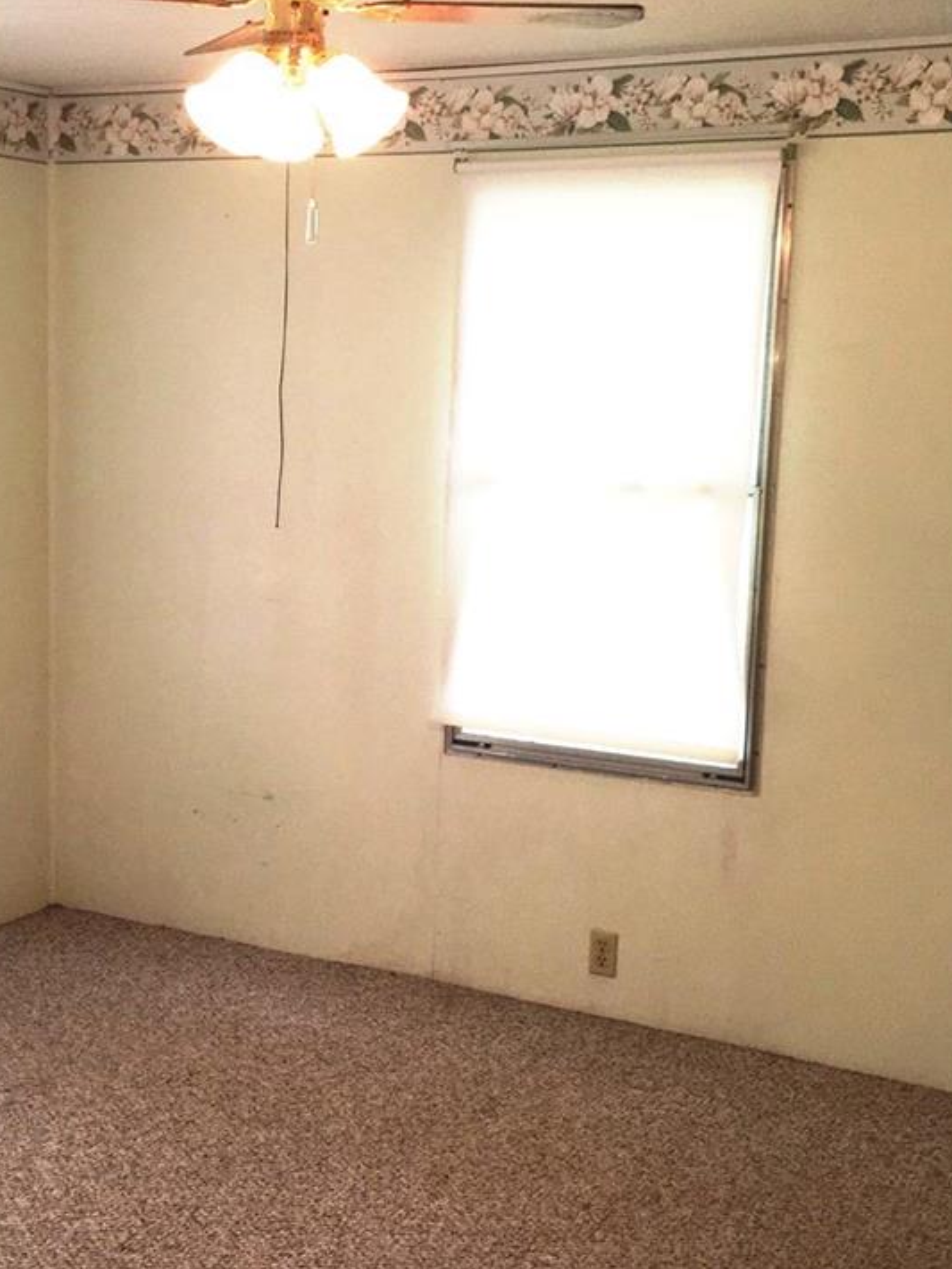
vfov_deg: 38.9
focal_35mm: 49
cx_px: 352
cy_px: 670
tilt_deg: -10.9
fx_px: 1796
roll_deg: -1.6
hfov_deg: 29.6
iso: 50
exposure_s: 1/30
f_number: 2.2
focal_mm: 4.15
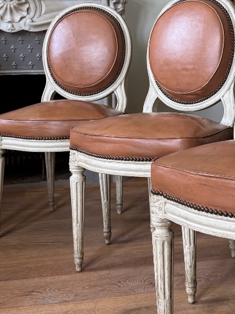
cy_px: 77
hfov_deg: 24.5
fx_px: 534
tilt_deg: -2.7
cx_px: 182
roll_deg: +0.0
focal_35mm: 59
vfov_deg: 32.1
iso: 160
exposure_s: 1/121
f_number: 1.78
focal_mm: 6.76
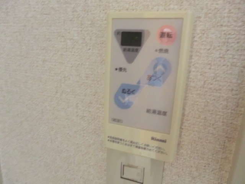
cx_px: 122
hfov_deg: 71.6
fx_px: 170
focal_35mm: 24
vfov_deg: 56.8
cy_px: 92
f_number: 3.2
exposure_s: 1/25
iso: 800
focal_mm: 4.3
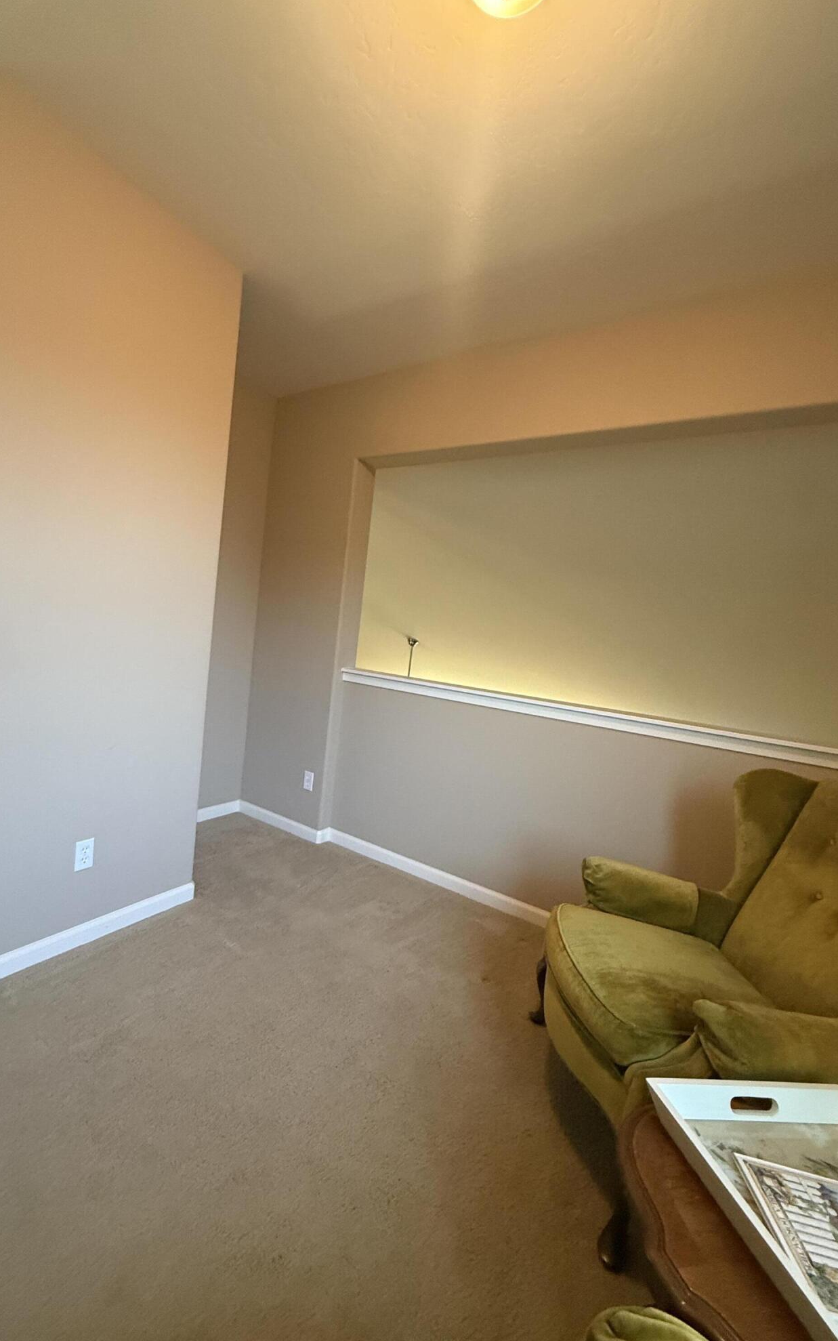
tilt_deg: -4.1
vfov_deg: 101.5
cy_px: 674
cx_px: 353
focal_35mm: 15
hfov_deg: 74.3
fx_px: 548
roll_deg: -6.8
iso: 500
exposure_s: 1/60
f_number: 2.2
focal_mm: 2.22
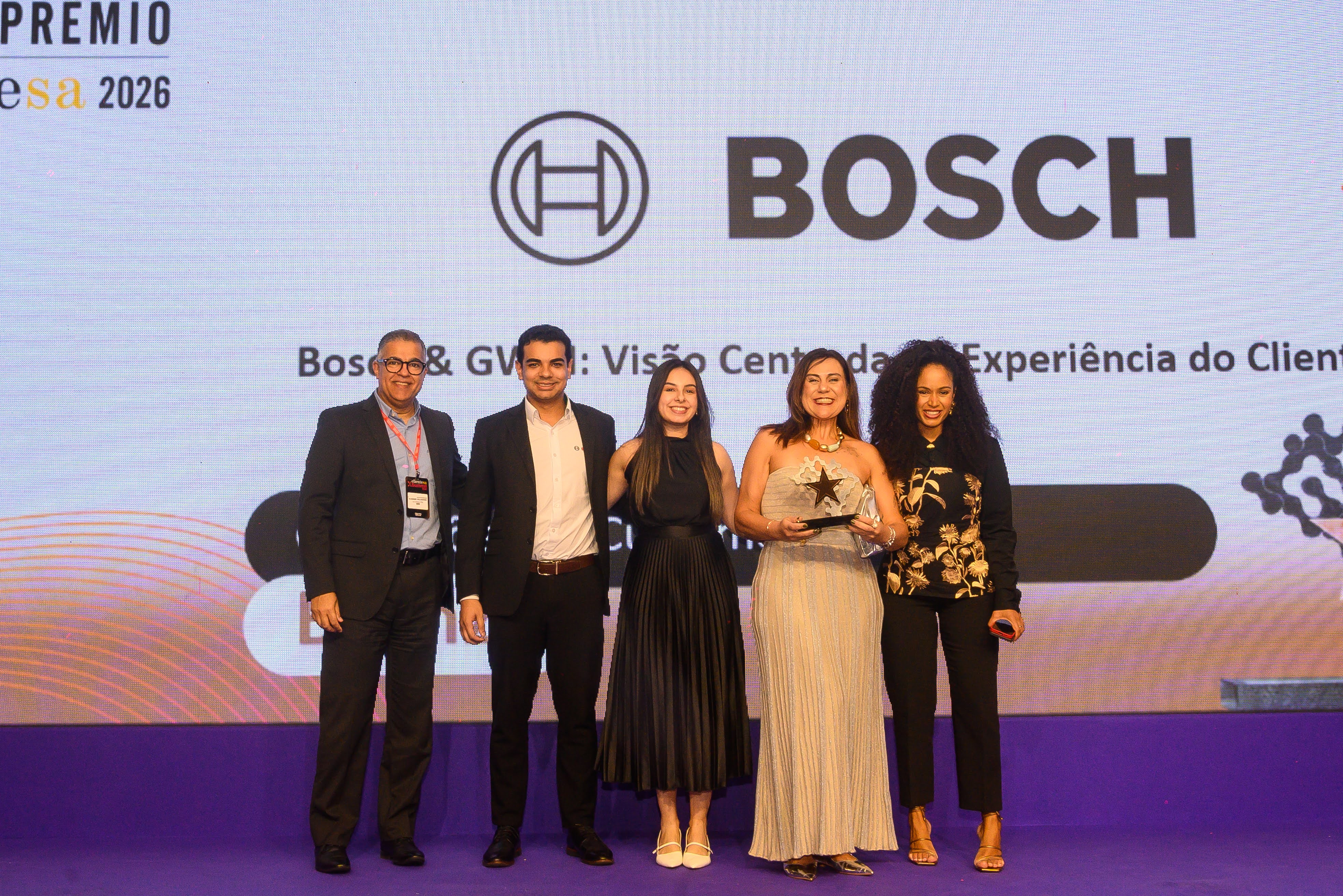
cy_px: 448
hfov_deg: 49.6
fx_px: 1455
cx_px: 672
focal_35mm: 39
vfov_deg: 34.2
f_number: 13
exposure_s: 1/100
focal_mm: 26
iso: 1250
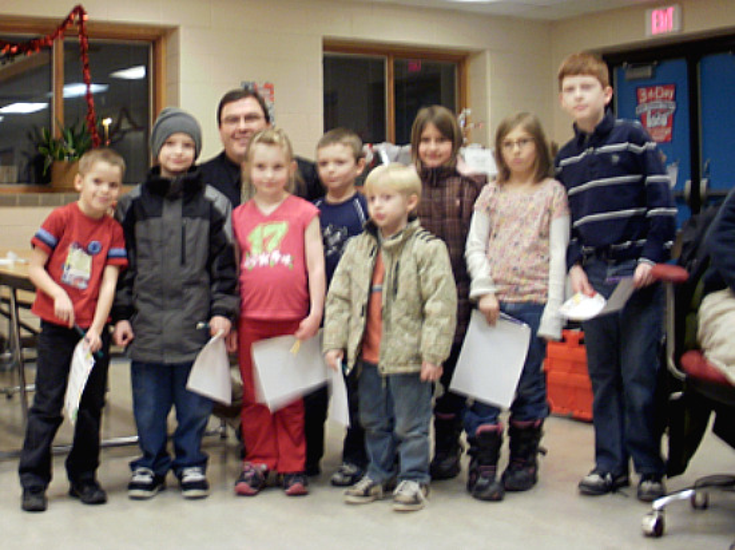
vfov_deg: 39.6
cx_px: 368
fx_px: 763
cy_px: 275
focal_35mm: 36
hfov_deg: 51.4
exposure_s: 1/6
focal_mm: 6.3
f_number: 3.5
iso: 125
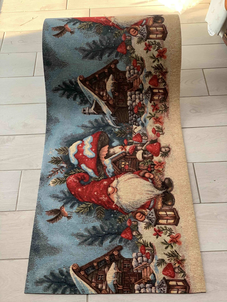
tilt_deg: -48.8
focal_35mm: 52
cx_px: 114
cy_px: 151
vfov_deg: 36.8
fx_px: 455
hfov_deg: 28.0
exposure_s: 1/122
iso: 125
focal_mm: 6
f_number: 2.4
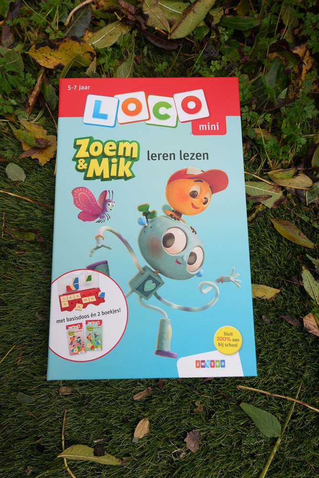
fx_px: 213
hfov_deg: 73.7
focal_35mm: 16
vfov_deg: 96.8
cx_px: 160
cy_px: 239
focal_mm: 16
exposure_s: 1/100
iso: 100
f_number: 4.5
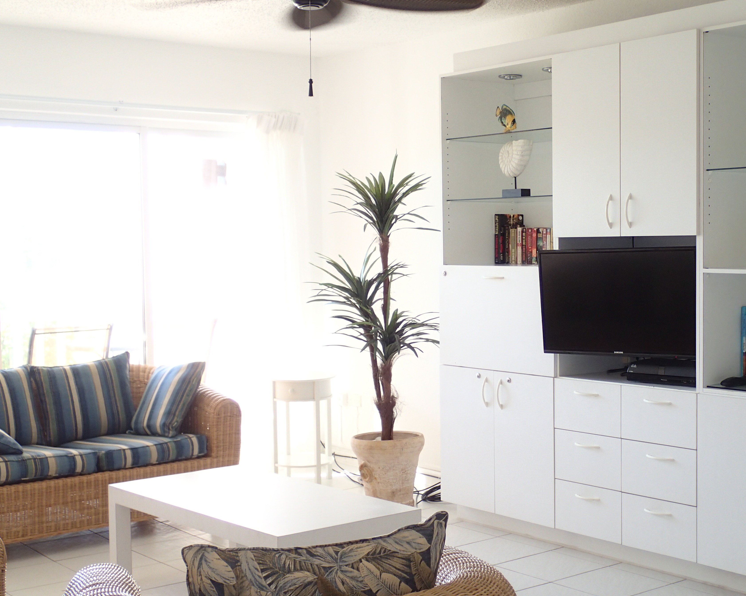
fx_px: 1170
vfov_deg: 28.6
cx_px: 419
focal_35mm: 53
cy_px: 325
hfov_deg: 35.3
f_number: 3.1
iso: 200
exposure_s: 1/60
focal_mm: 8.41
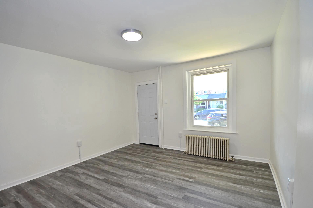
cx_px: 155
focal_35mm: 16
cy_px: 110
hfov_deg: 96.7
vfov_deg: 73.7
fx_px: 139
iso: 250
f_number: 4.5
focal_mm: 10
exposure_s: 1/80
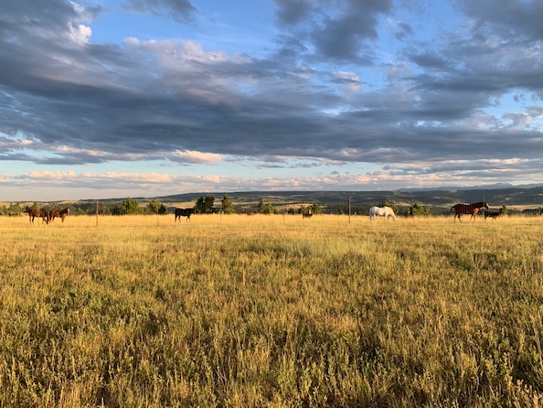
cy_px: 210
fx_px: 439
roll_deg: +0.3
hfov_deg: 63.4
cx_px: 273
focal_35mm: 28
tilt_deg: +1.5
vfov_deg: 49.8
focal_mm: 4.25
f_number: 1.8
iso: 25
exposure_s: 1/422
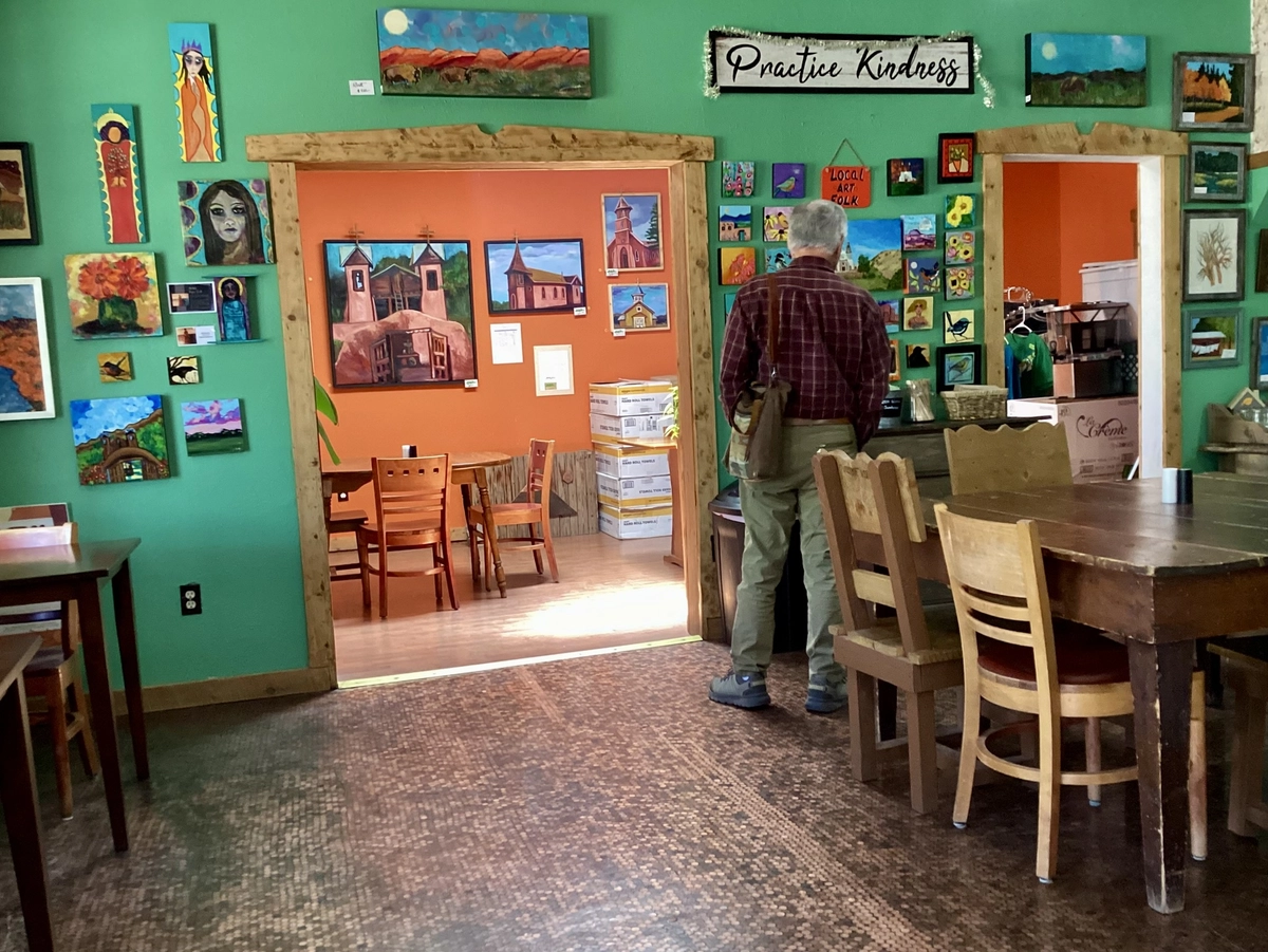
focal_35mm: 31
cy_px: 476
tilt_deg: -8.0
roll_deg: +2.4
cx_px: 634
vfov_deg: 45.5
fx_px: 1136
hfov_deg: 58.3
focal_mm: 3.3
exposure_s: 1/60
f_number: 2.4
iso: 250
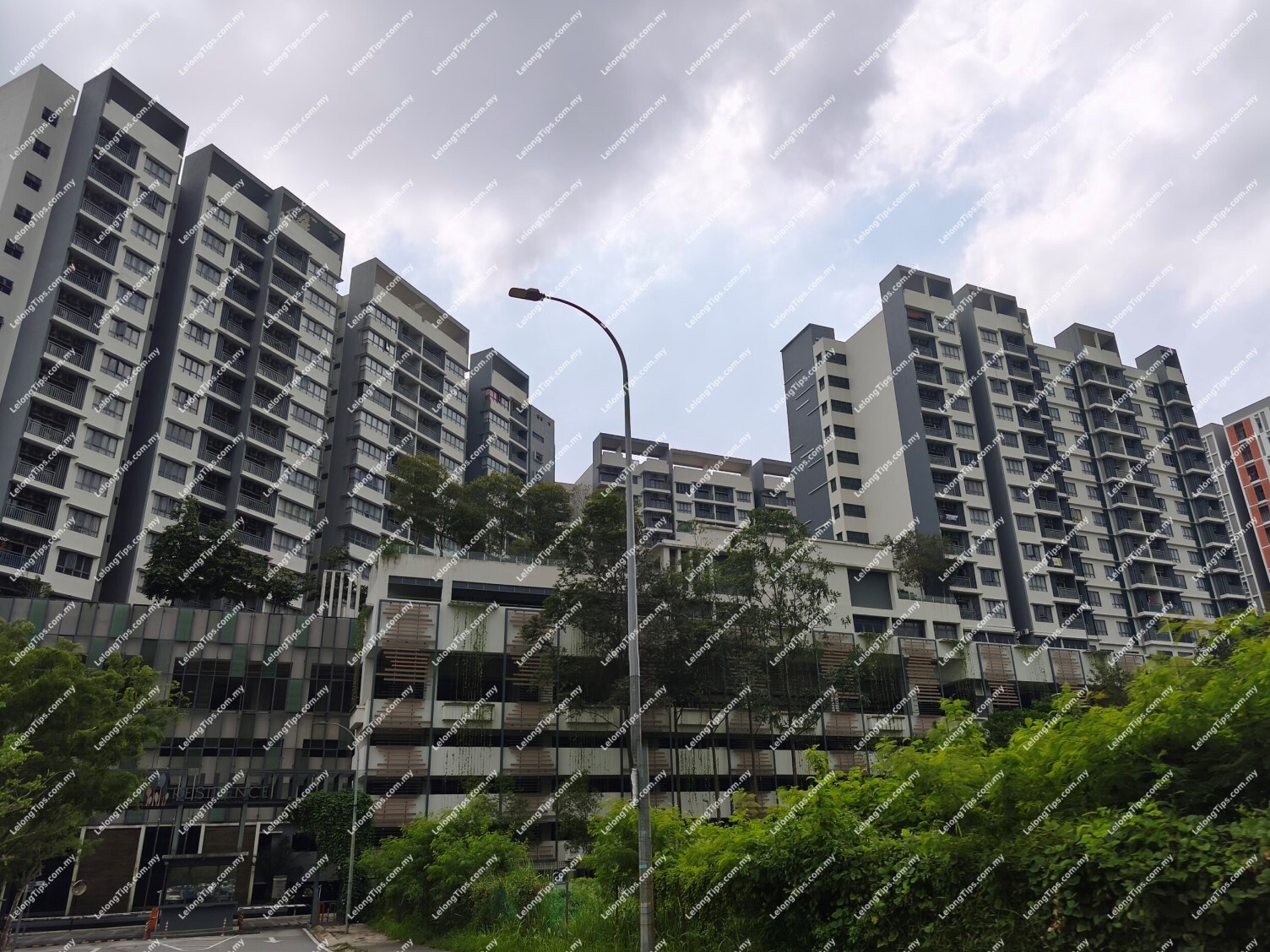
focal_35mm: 23
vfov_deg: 58.9
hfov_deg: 73.9
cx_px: 635
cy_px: 476
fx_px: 844
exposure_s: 1/300
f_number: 1.7
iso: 50
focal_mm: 6.06
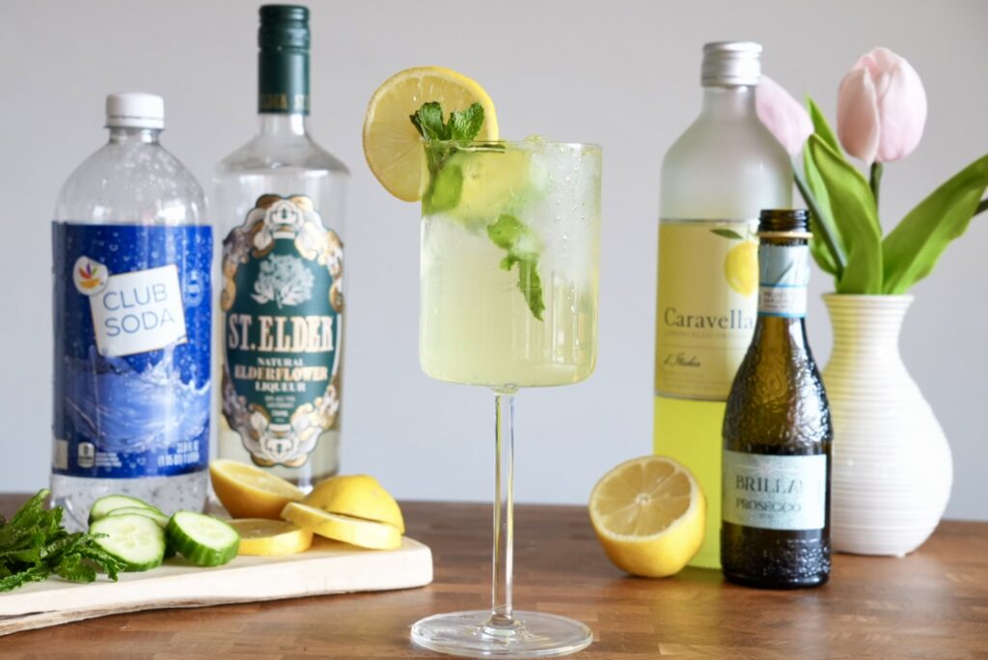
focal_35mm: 66
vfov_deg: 20.5
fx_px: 1821
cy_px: 330
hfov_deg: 30.4
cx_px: 494
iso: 1000
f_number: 5.6
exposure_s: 1/60
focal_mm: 44.2
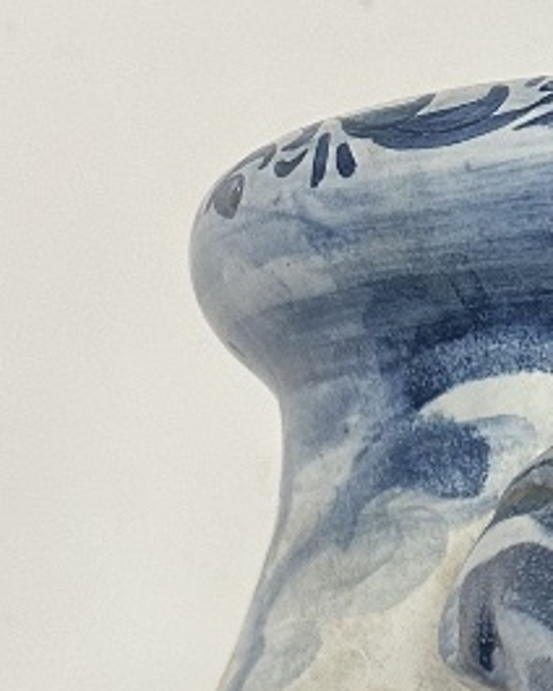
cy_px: 1392
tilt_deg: -15.3
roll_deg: -0.7
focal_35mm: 106
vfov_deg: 14.8
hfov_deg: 13.6
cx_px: 848
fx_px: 2169
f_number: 1.78
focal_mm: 6.86
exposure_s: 1/60
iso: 250
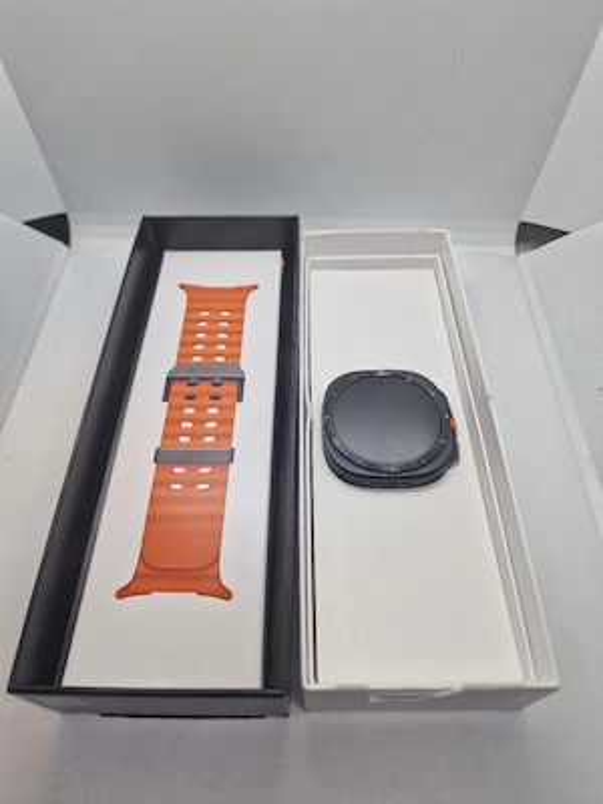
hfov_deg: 58.9
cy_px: 402
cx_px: 302
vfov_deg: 73.9
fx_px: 534
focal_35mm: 23
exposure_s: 1/182
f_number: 1.8
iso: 50
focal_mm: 6.4
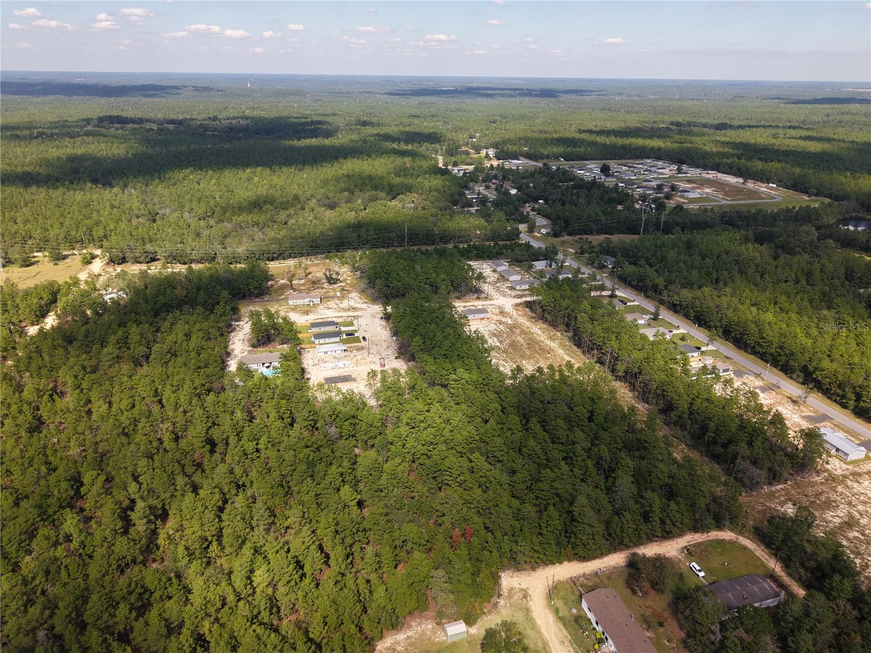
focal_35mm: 24
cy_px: 326
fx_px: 604
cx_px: 436
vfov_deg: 56.8
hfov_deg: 71.6
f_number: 1.8
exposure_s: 1/80
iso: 200
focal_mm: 8.67
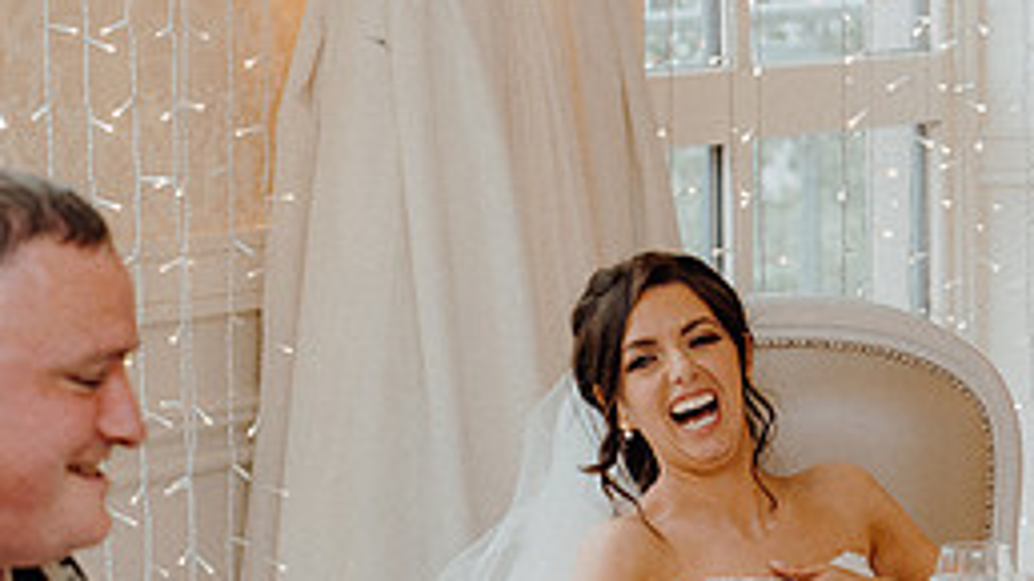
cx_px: 457
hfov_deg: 10.8
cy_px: 695
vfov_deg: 6.0
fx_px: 5482
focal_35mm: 200
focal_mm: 57
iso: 1000
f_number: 3.5
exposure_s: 1/160
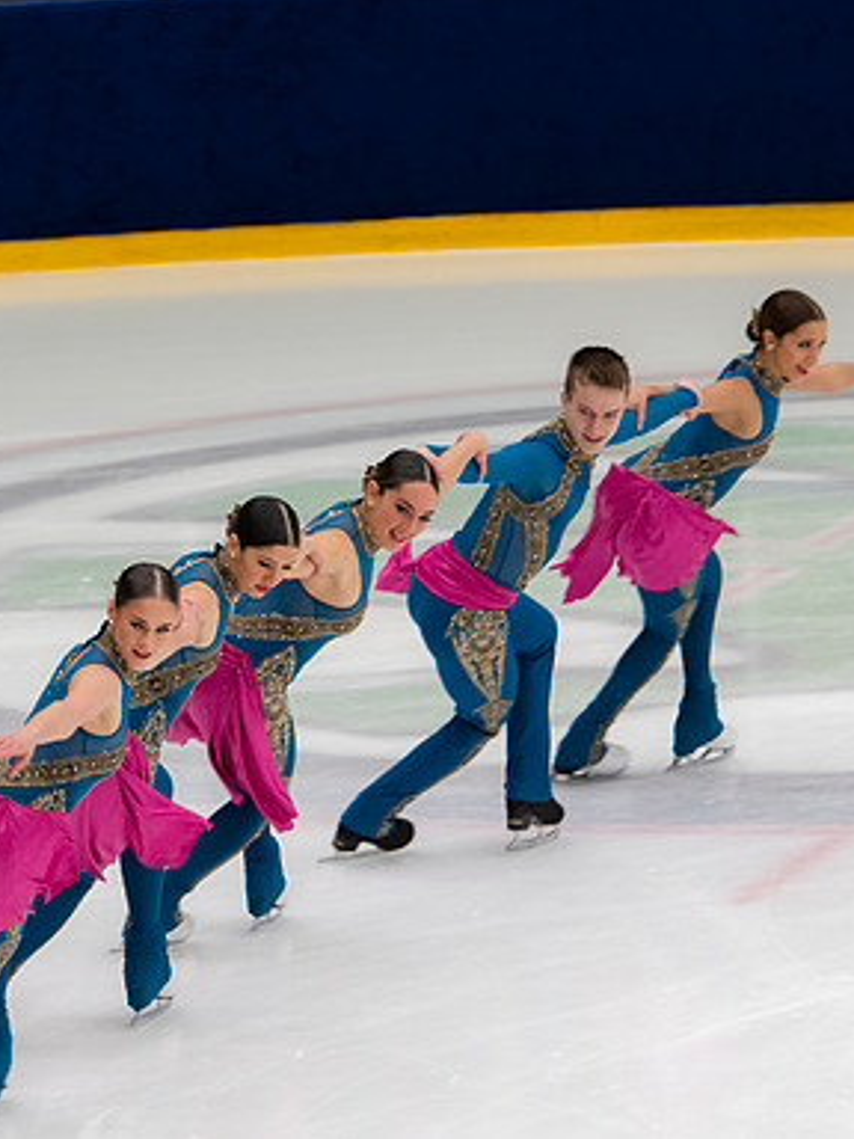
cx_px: 222
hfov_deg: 5.1
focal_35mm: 294
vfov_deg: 6.7
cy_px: 568
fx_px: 9671
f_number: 5.6
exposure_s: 1/160
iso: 900
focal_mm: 135
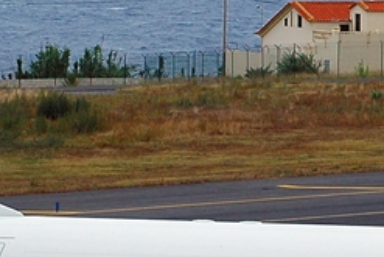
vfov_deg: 1.6
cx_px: 288
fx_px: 8944
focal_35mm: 838
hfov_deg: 2.5
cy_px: 294
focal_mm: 135
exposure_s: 1/800
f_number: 7.1
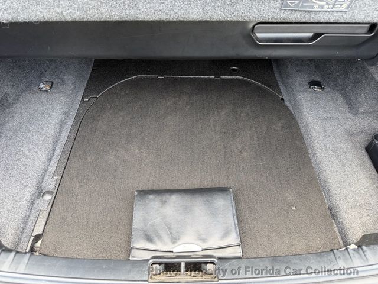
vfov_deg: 56.8
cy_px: 142
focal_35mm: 24
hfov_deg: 71.6
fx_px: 262
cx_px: 189
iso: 100
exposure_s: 1/121
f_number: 1.78
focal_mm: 6.76
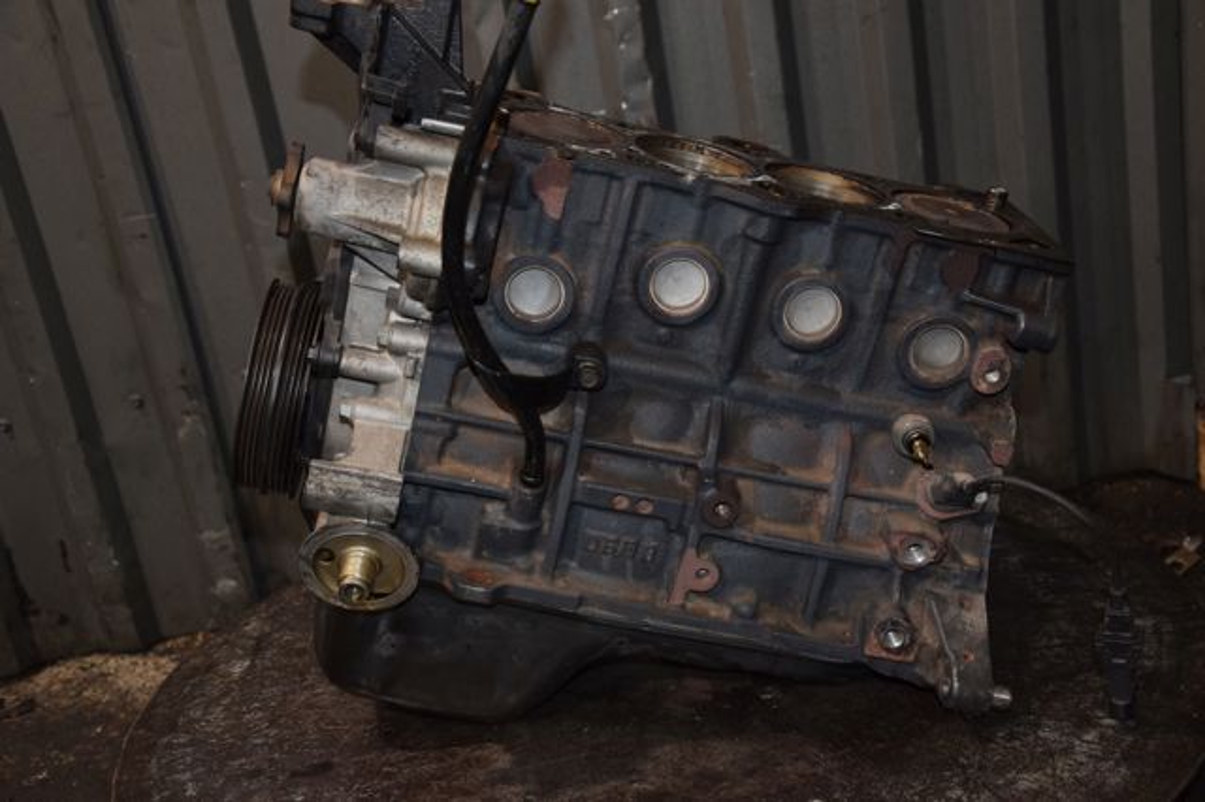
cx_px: 602
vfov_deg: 29.8
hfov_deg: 43.6
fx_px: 1505
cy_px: 401
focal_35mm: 45
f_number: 5
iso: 800
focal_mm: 30
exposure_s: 1/60
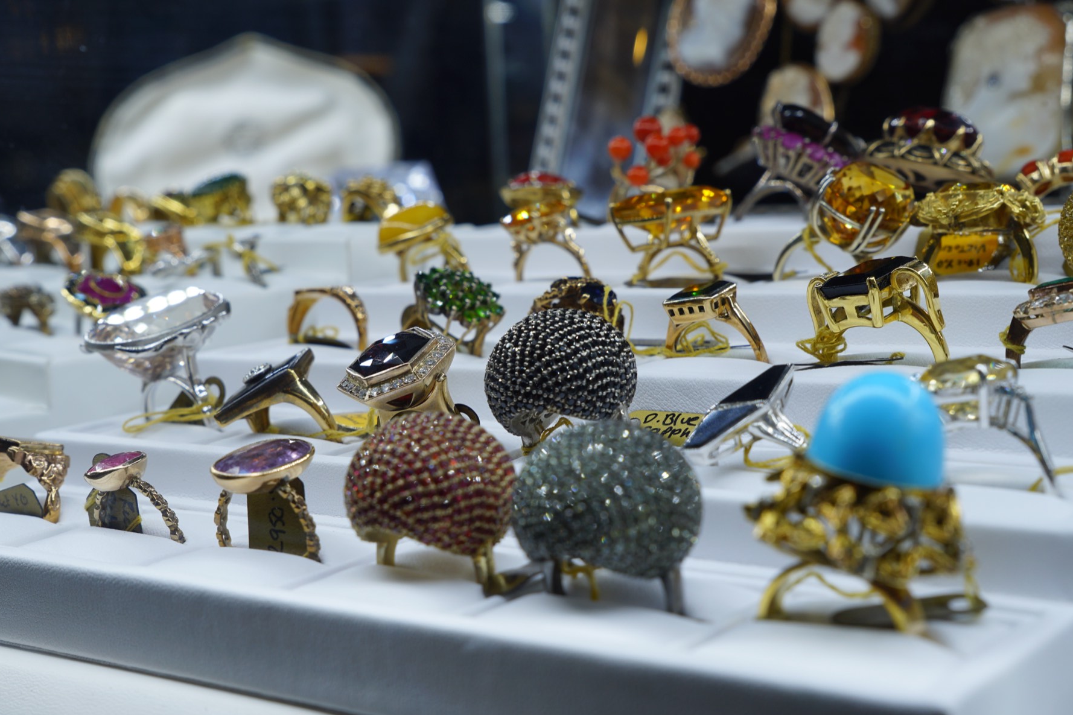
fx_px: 1614
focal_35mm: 54
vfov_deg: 25.0
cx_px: 479
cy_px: 364
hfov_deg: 36.7
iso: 100
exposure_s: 1/60
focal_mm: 32.1
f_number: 8
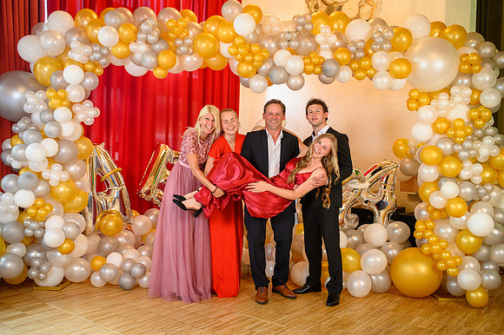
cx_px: 252
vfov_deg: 37.8
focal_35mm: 35
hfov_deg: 54.5
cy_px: 168
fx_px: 490
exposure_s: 1/100
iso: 1250
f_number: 3.5
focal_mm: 35
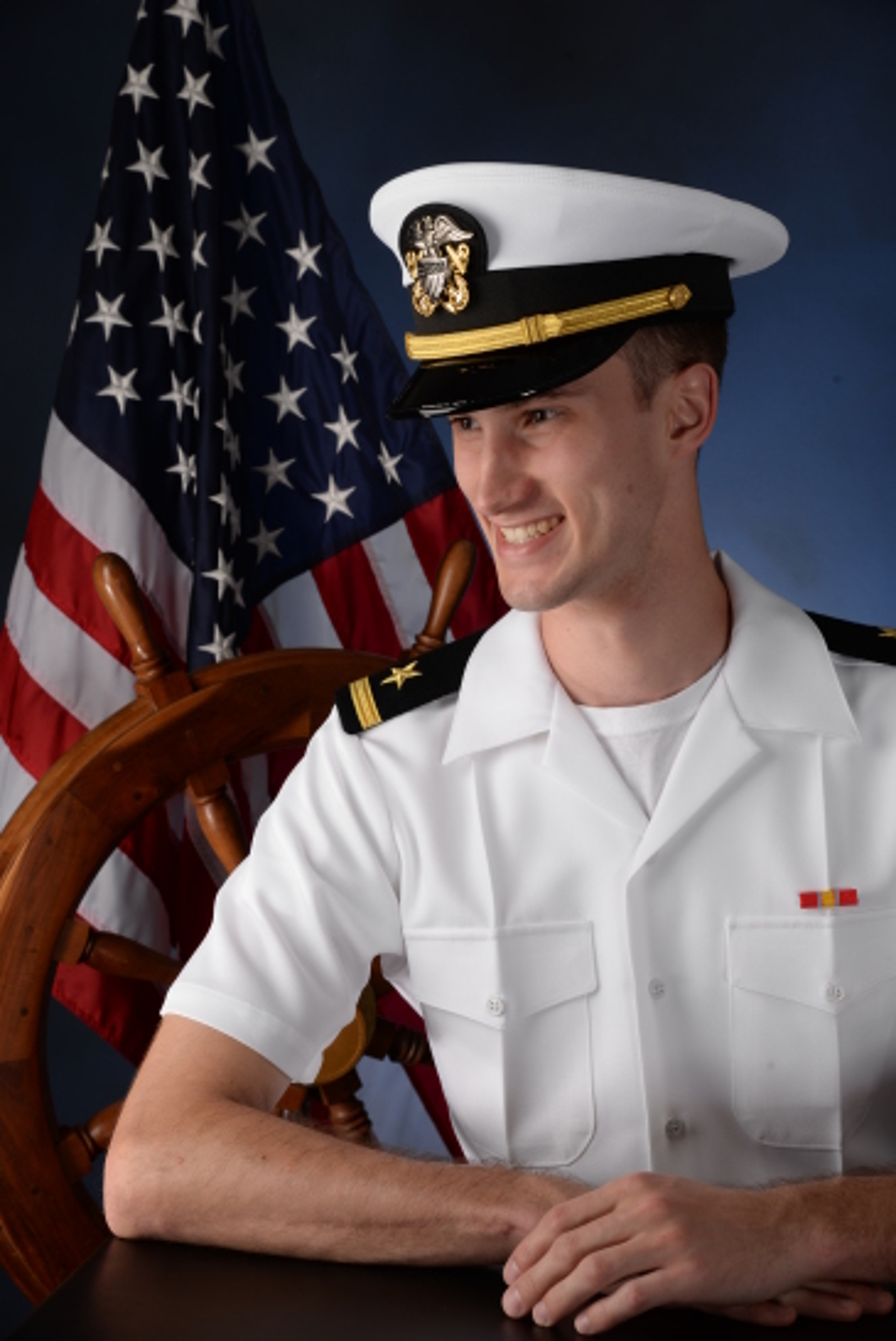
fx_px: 2906
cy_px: 670
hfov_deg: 17.5
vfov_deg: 26.0
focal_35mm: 78
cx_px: 448
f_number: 11
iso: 200
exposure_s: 1/200
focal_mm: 78
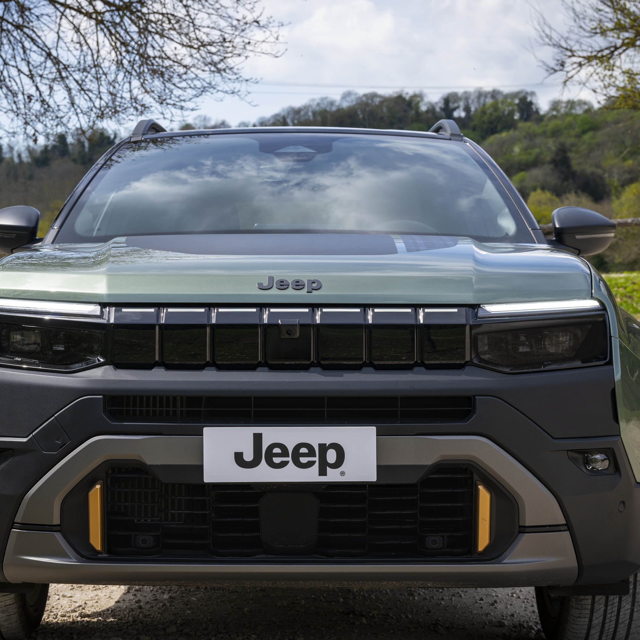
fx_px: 1506
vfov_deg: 24.0
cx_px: 281
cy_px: 332
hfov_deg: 24.0
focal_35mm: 72
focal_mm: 52
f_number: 8
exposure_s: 1/250
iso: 80
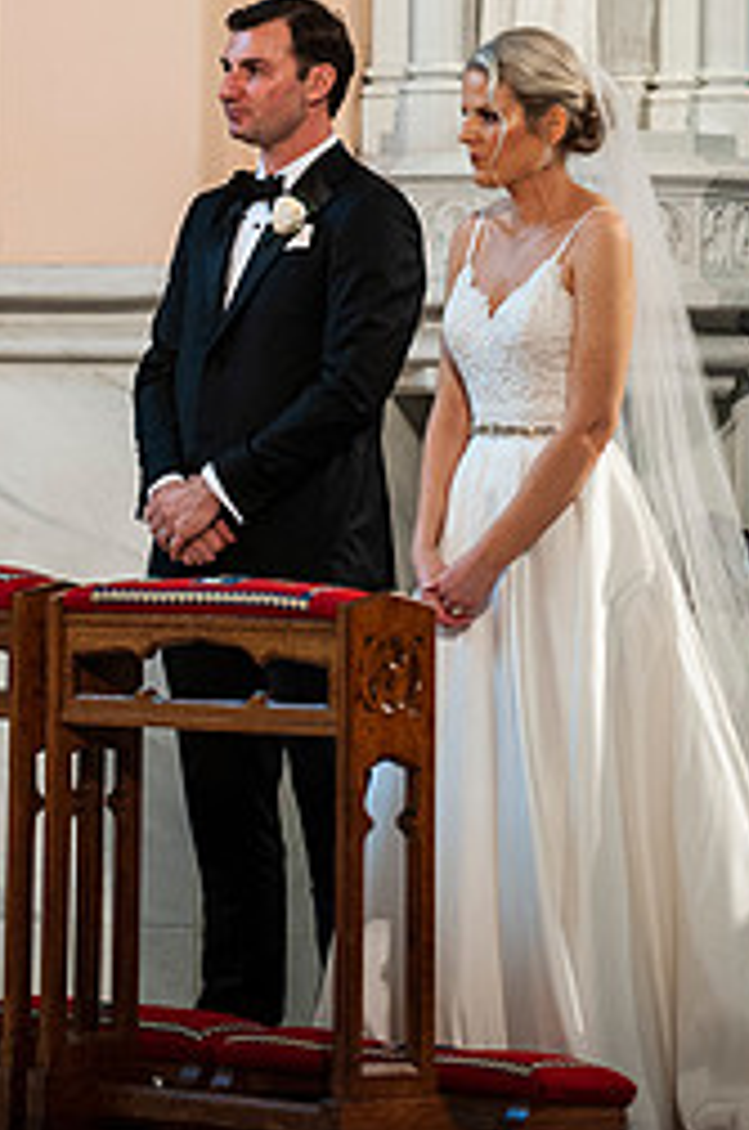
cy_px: 175
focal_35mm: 250
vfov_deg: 8.2
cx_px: 374
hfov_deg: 5.5
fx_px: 7834
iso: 1600
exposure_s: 1/200
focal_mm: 140
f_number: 2.8
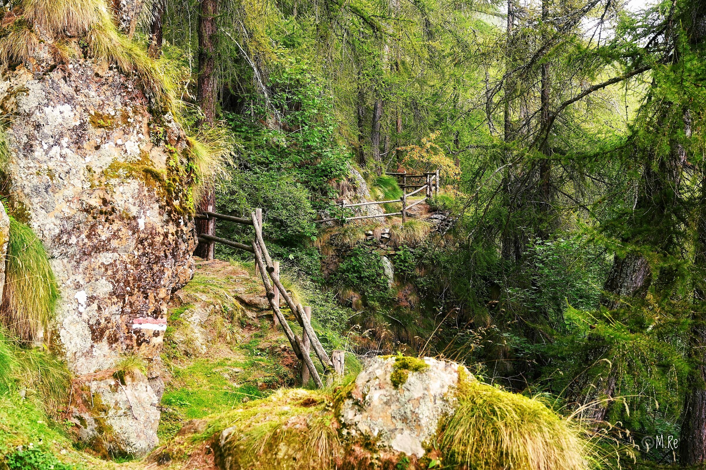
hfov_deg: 48.5
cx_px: 353
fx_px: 784
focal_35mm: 40
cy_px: 235
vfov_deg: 33.4
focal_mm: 40
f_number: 5.6
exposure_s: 1/40
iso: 450
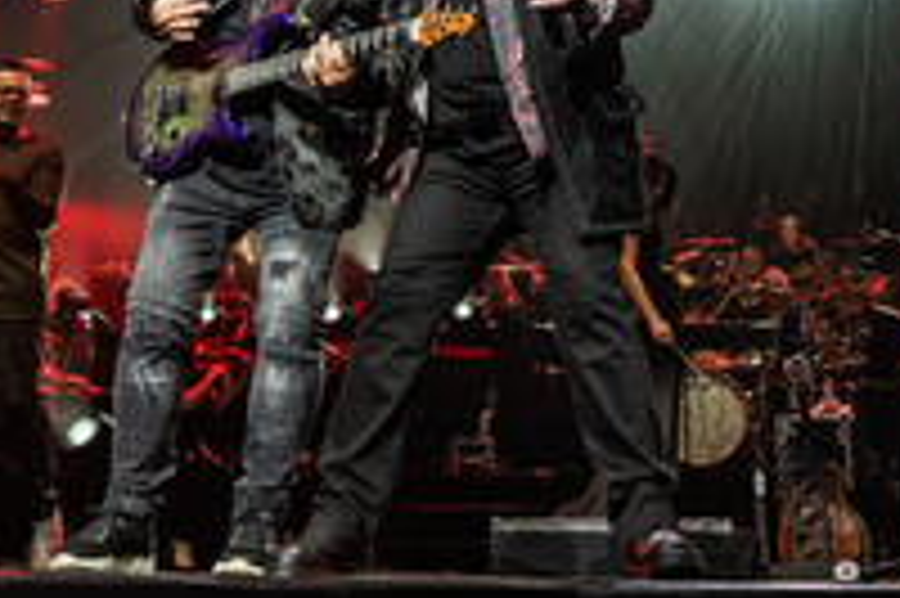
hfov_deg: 36.4
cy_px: -67
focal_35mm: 54
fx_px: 1349
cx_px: 614
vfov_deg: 23.4
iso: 2500
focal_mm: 24
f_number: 4.5
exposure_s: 1/320
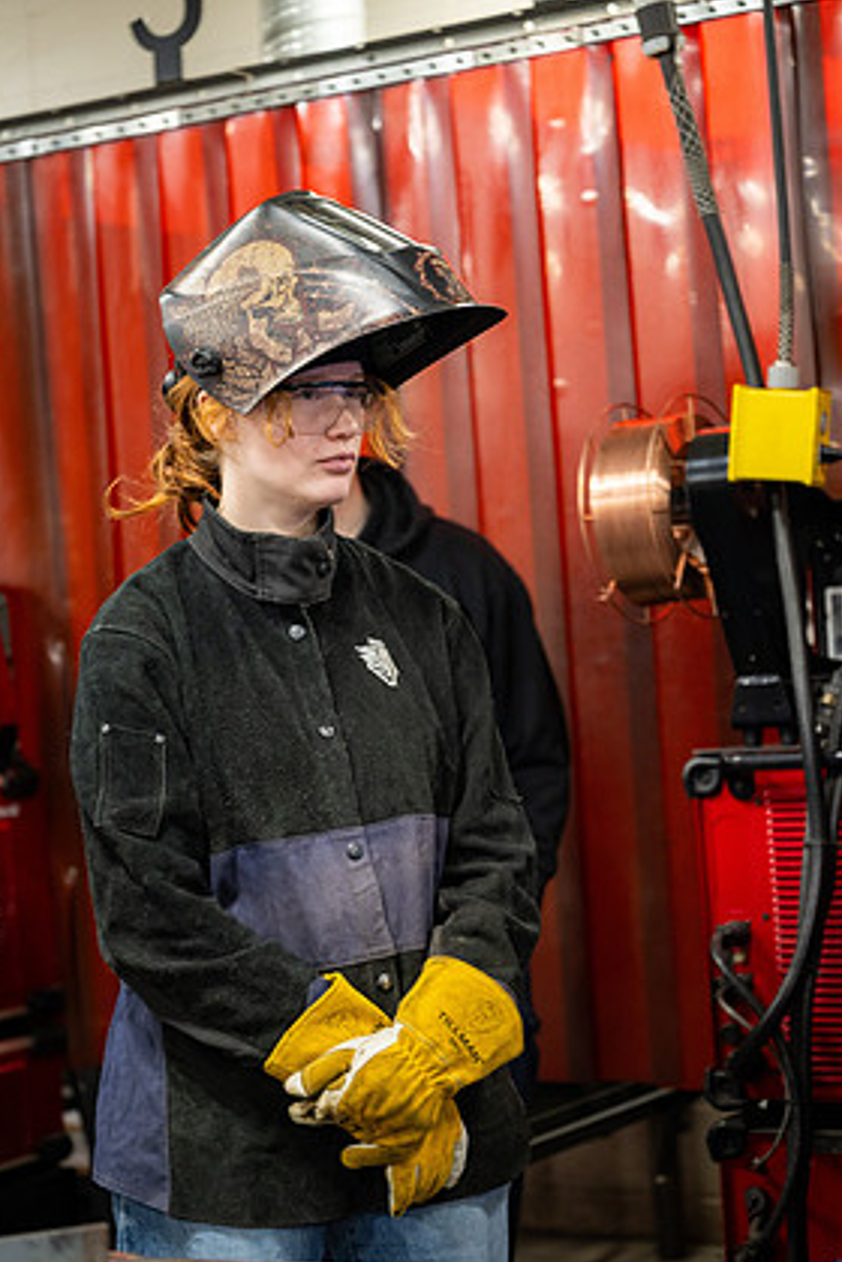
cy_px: 670
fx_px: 2631
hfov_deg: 18.2
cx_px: 406
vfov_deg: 27.0
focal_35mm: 75
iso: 640
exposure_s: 1/125
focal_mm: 70
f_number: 2.8
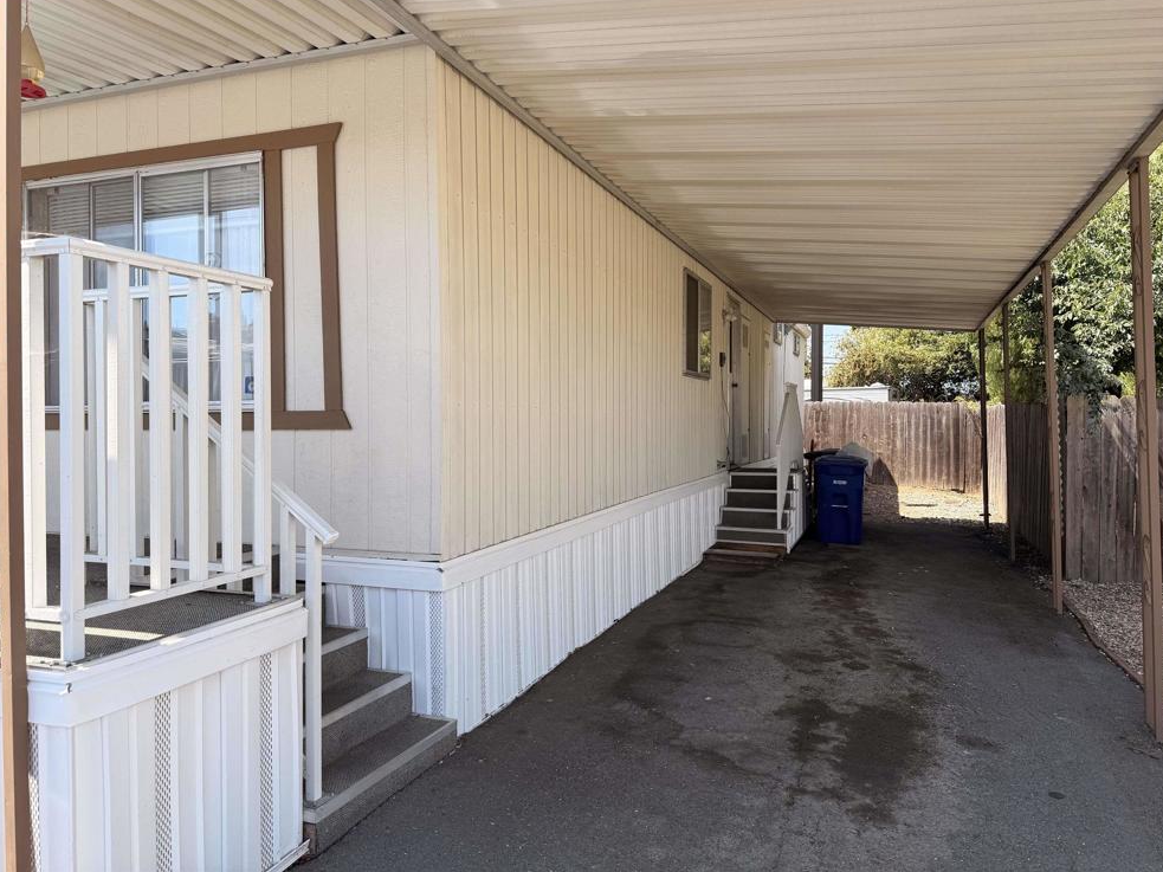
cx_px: 594
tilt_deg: +0.7
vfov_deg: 54.9
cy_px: 419
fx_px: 840
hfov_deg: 69.4
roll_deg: +0.7
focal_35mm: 25
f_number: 1.78
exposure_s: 1/1437
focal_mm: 6.76
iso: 80
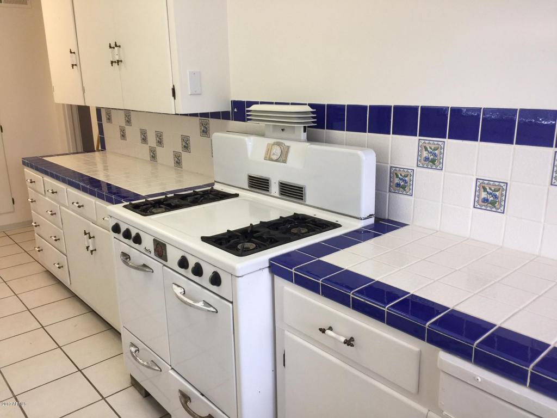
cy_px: 209
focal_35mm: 29
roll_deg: +1.1
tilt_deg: -14.1
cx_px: 278
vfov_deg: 48.2
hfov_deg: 61.7
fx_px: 467
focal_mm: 4.15
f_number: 2.2
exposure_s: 1/30
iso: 40
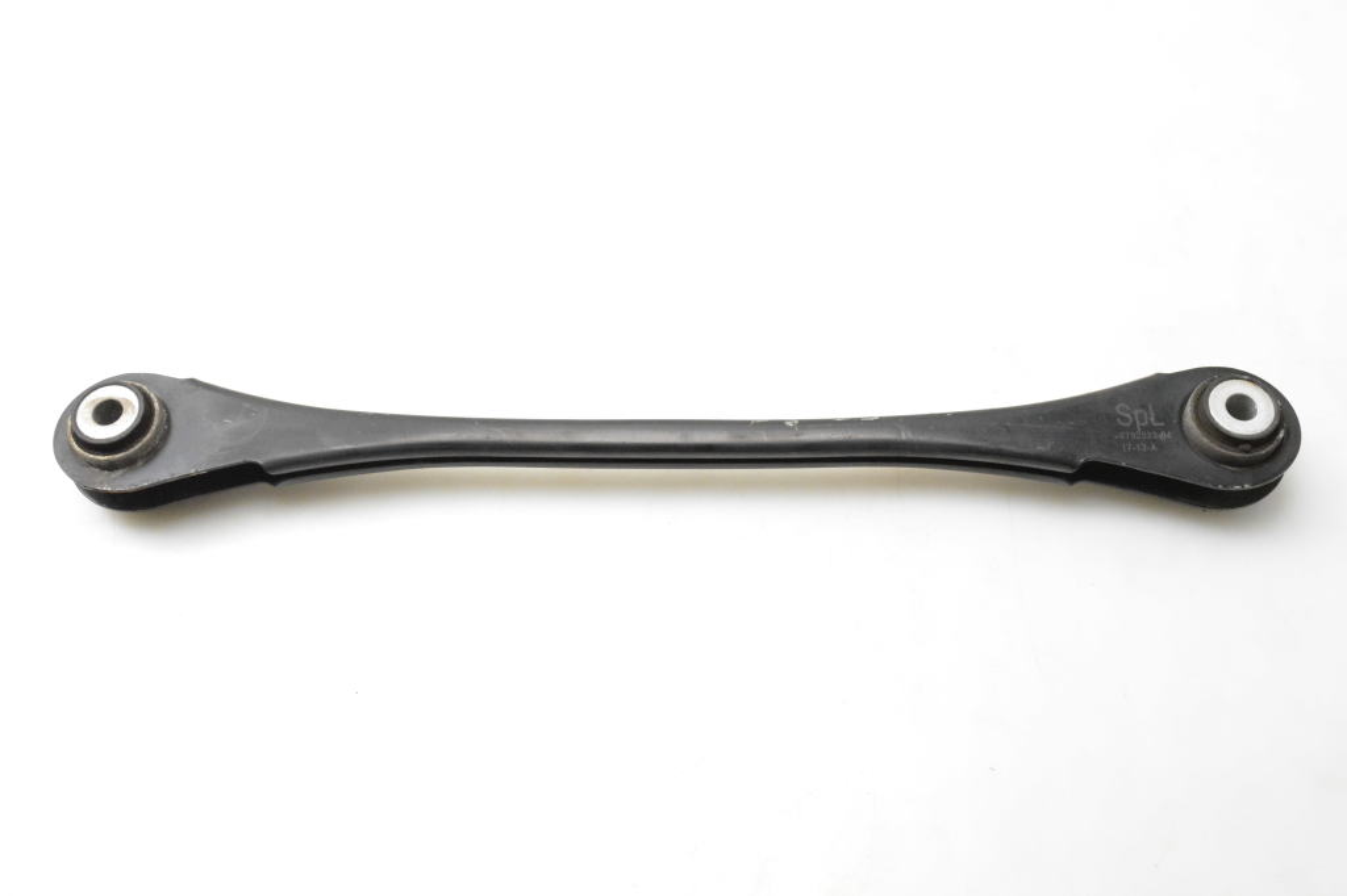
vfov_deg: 36.8
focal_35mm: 36
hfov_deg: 53.1
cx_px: 674
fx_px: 1346
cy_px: 448
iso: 6400
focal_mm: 24
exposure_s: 1/320
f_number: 9
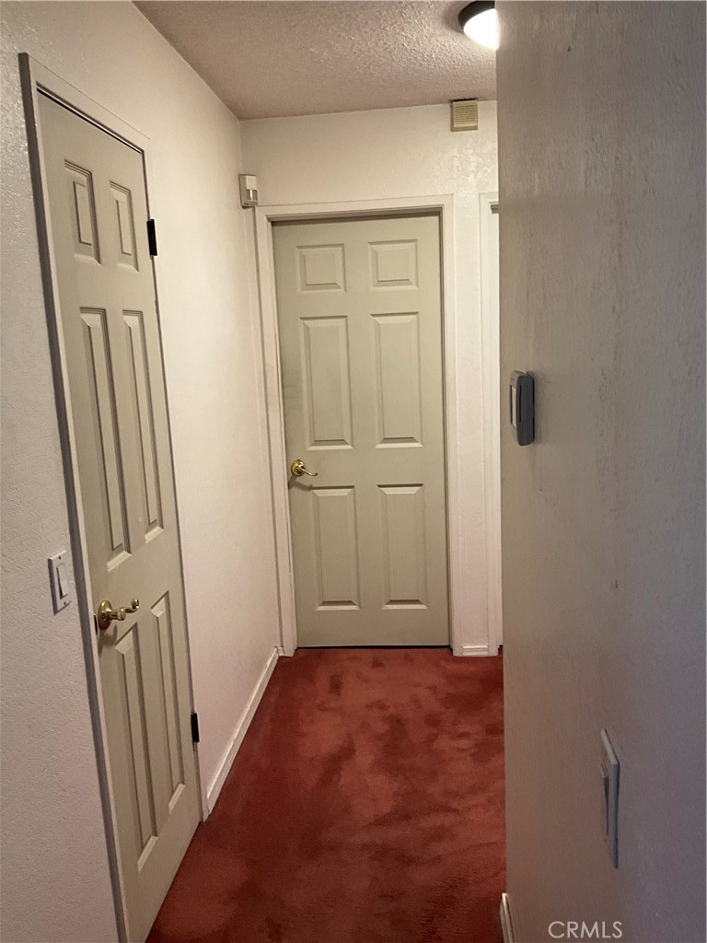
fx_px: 790
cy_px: 472
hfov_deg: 48.2
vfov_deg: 61.7
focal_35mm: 29
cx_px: 354
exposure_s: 1/60
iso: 80
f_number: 1.8
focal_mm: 3
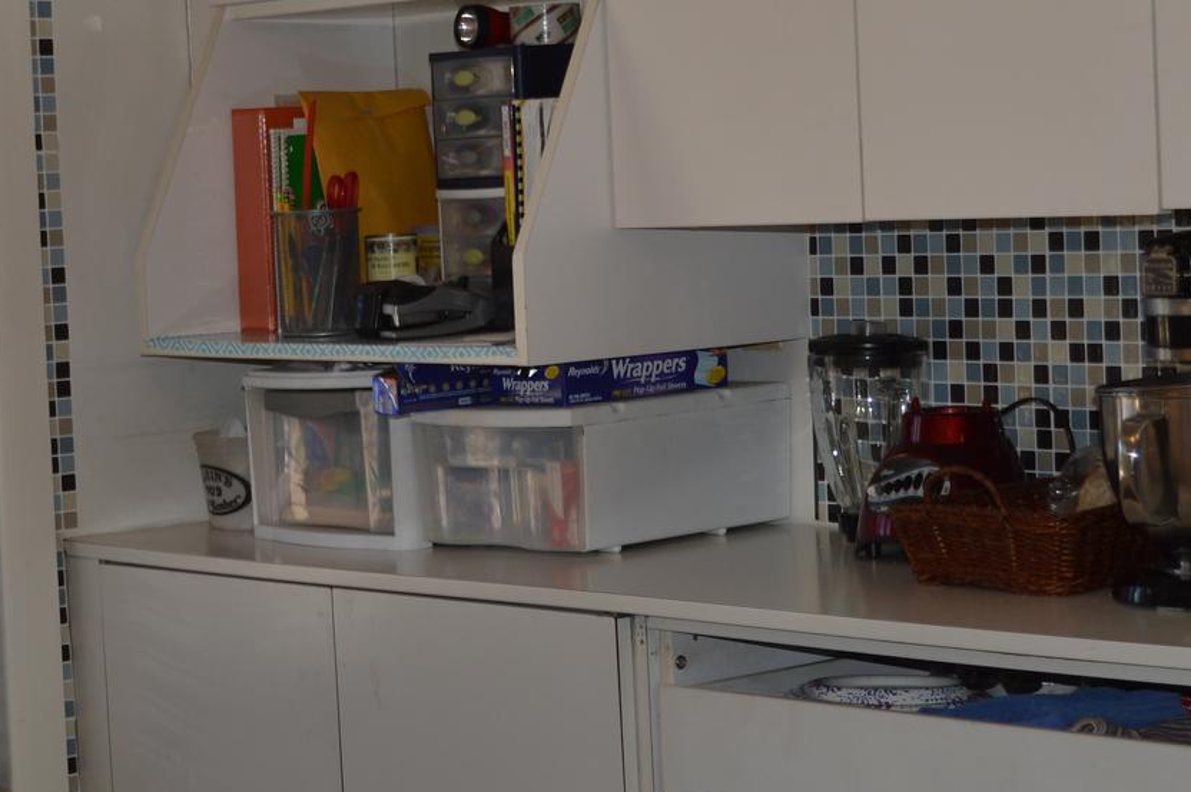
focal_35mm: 96
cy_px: 356
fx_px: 3173
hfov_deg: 21.1
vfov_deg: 14.2
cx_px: 324
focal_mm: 26
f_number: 4.2
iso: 110
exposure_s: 1/125
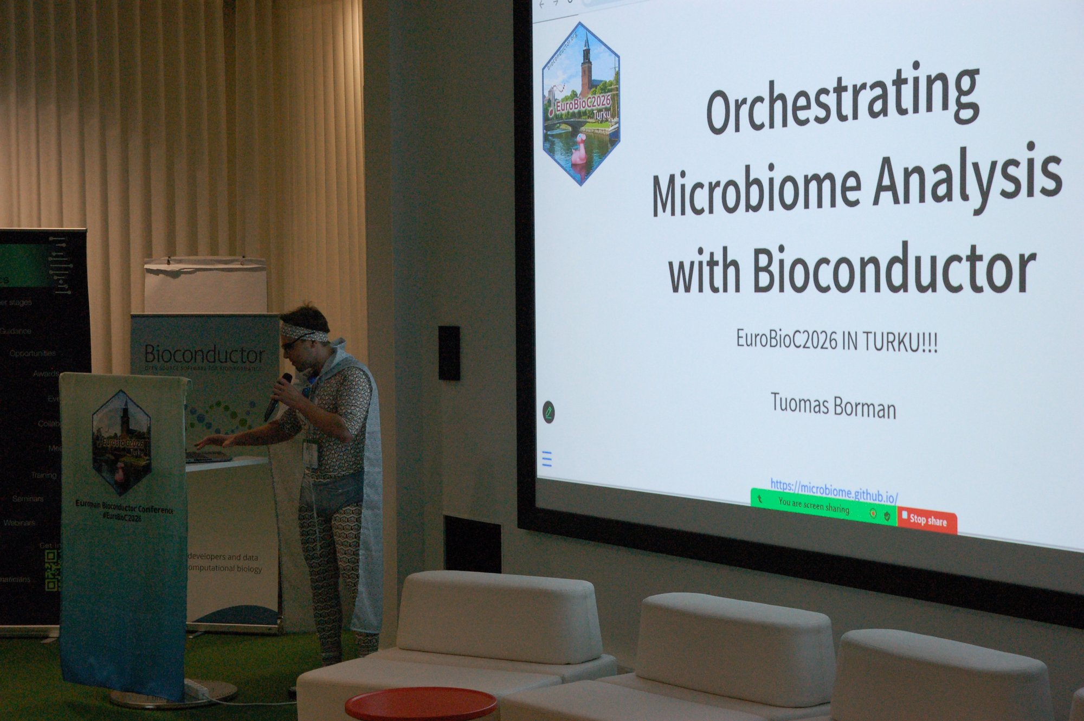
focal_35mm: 75
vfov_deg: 18.2
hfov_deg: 27.0
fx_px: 2256
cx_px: 542
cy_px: 360
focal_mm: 50
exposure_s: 1/125
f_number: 6.3
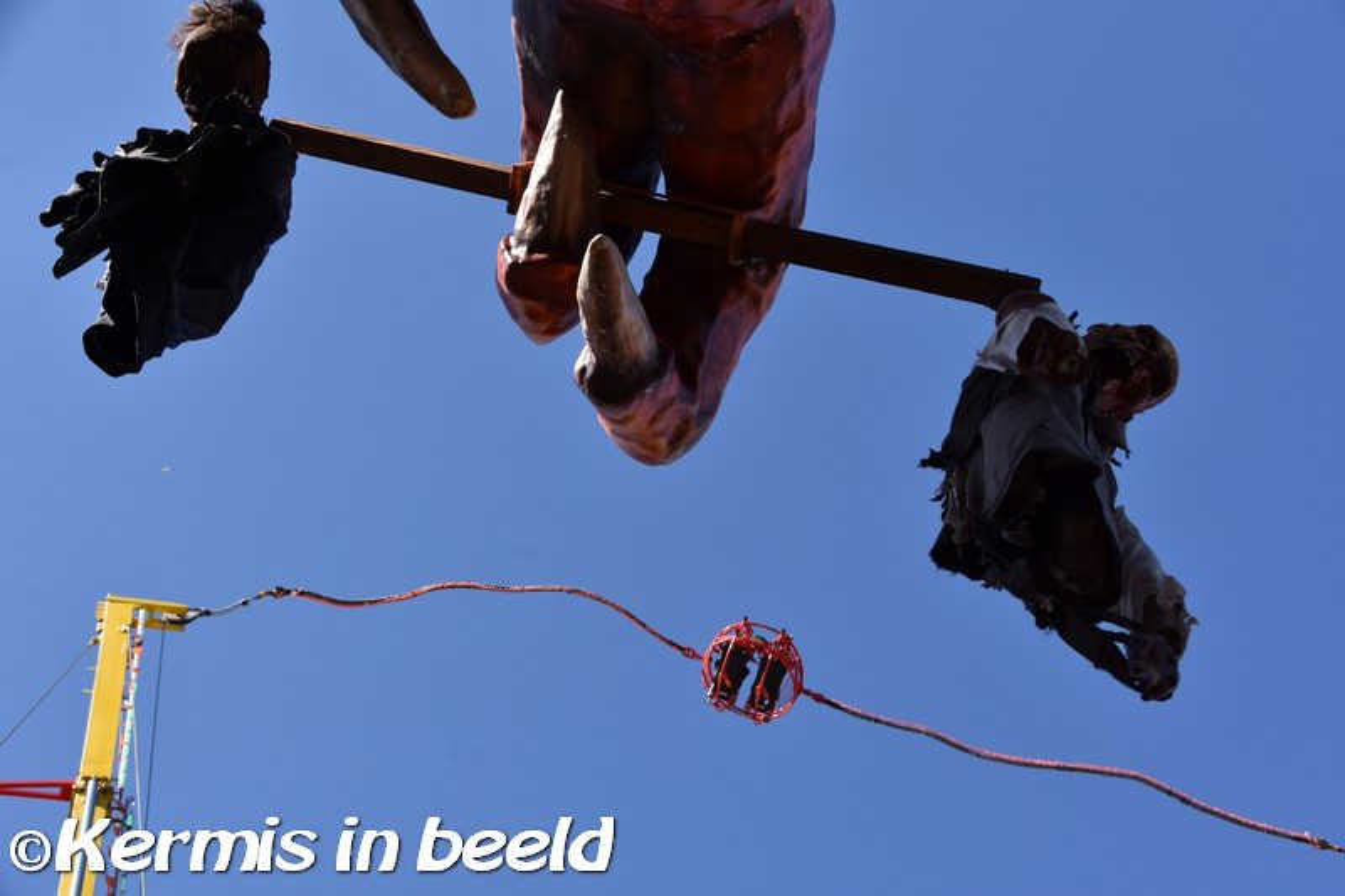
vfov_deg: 23.8
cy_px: 448
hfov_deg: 35.1
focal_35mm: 57
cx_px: 672
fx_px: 2129
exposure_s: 1/500
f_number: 8
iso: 360
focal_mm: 38
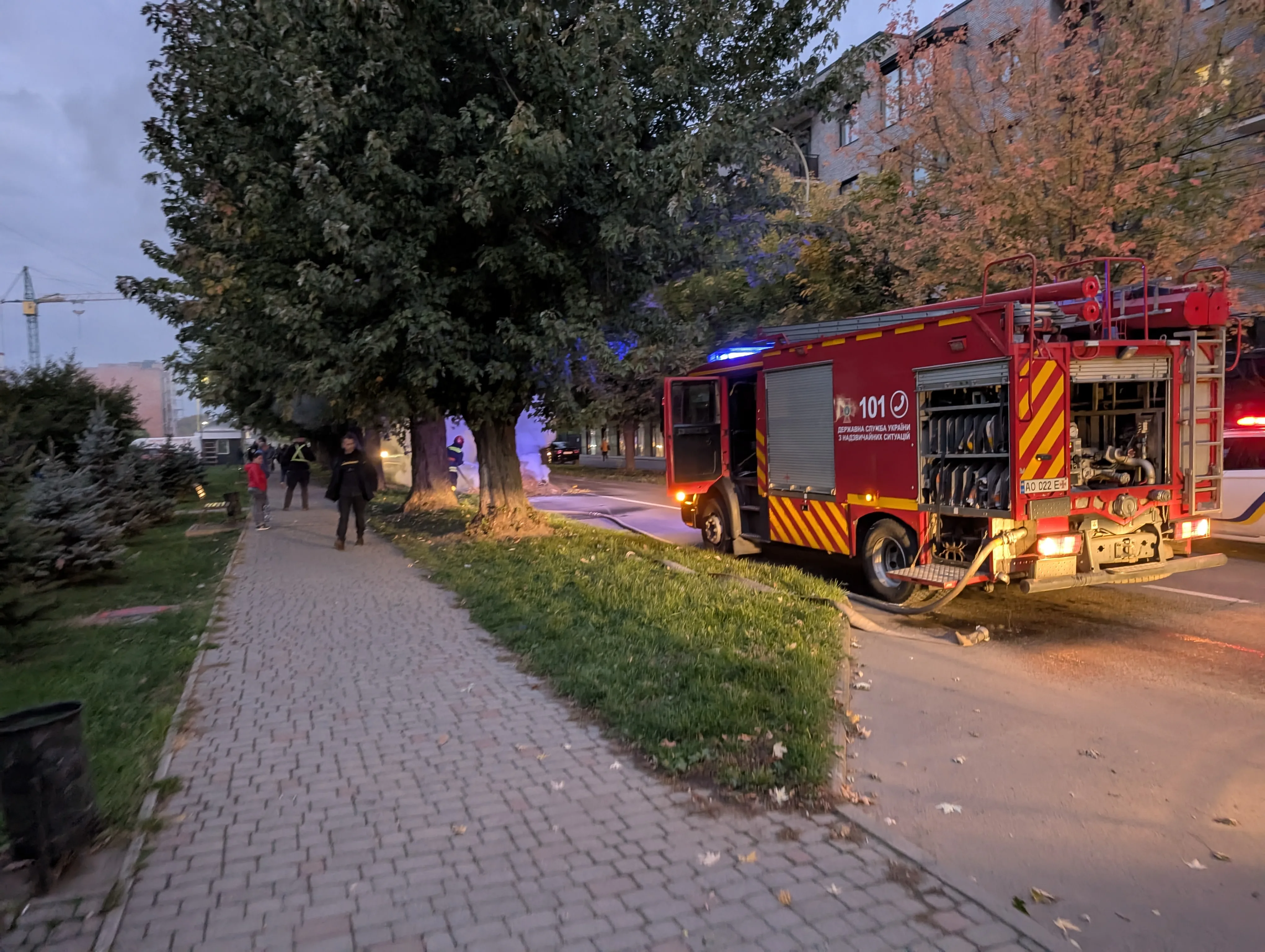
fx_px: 878
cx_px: 632
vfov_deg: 56.9
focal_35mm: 24
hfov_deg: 71.5
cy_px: 476
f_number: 1.68
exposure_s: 1/46.2
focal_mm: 6.9
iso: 914
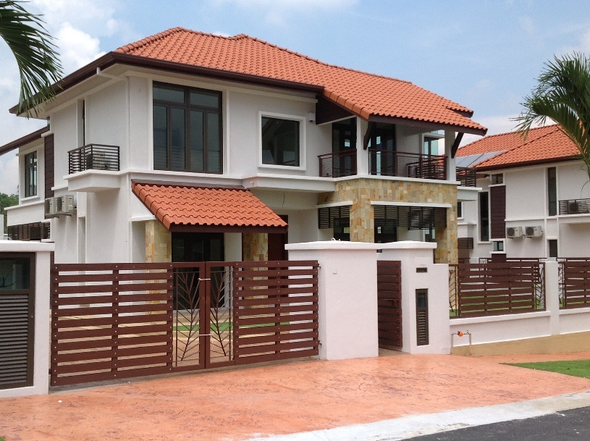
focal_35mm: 44
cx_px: 254
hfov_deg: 42.9
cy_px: 227
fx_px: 749
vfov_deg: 32.8
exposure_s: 1/1592
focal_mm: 4.28
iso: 80
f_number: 2.4
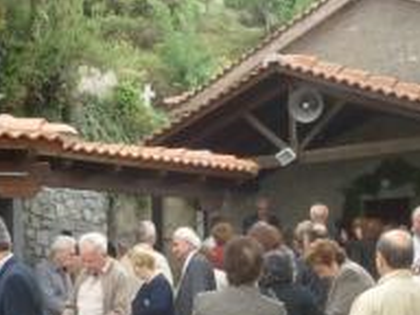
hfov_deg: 25.3
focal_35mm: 77
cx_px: 223
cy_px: 258
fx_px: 934
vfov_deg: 18.9
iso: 80
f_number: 2.8
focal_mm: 5.5
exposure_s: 1/125
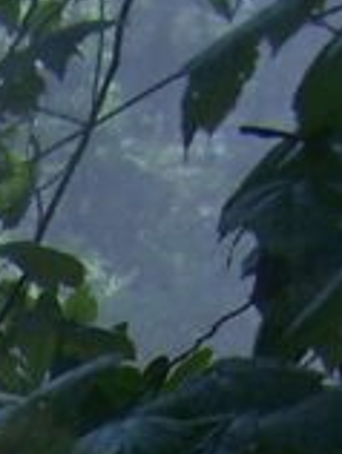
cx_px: -638
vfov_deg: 7.0
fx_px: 3232
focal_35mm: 246
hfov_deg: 5.7
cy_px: 1448
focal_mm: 6.3
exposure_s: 1/350
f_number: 2.8
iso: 80
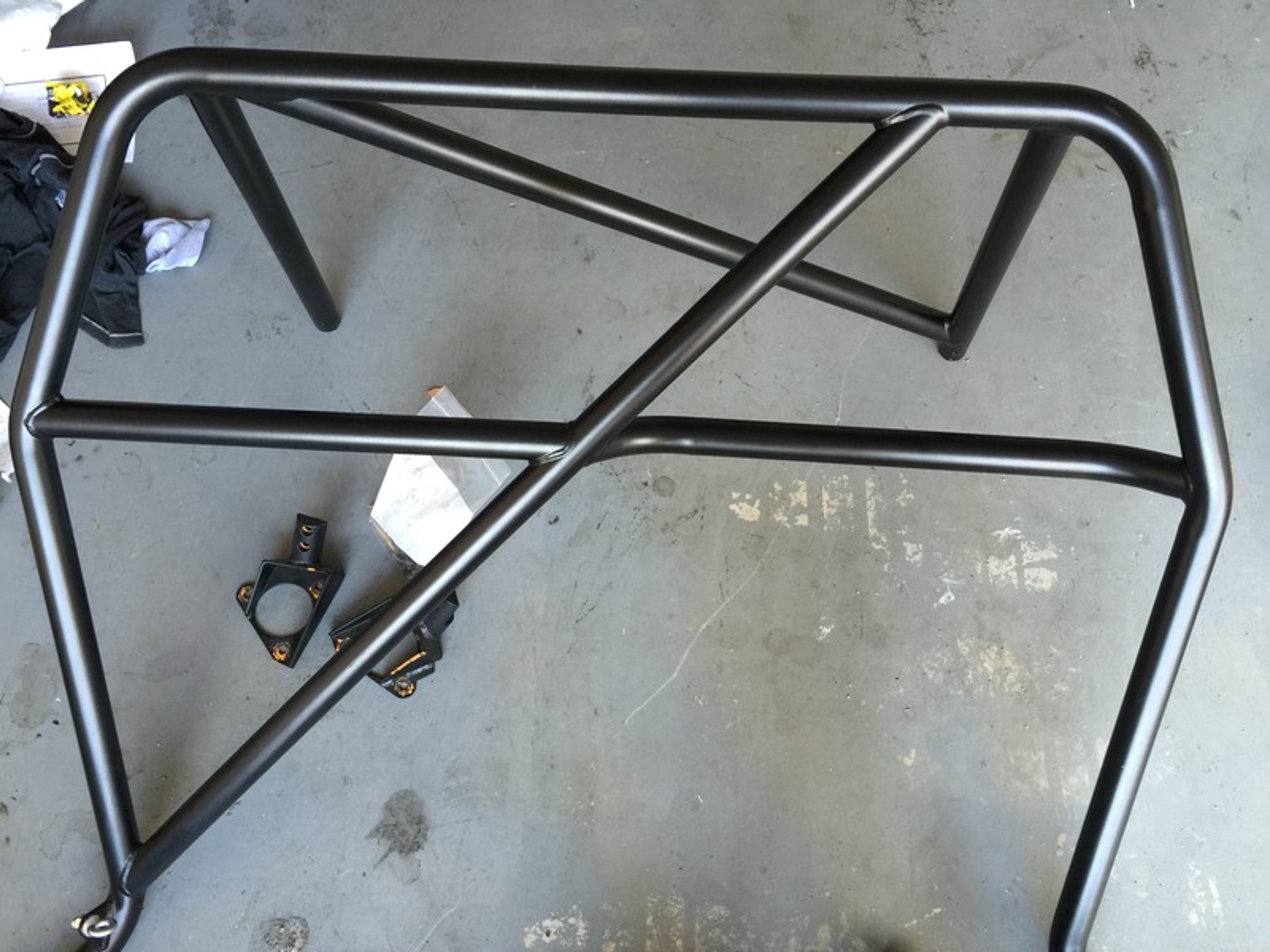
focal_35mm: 29
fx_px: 1064
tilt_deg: -66.8
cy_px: 476
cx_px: 635
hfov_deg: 61.7
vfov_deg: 48.2
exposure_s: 1/15
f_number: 2.2
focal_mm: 4.15
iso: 40
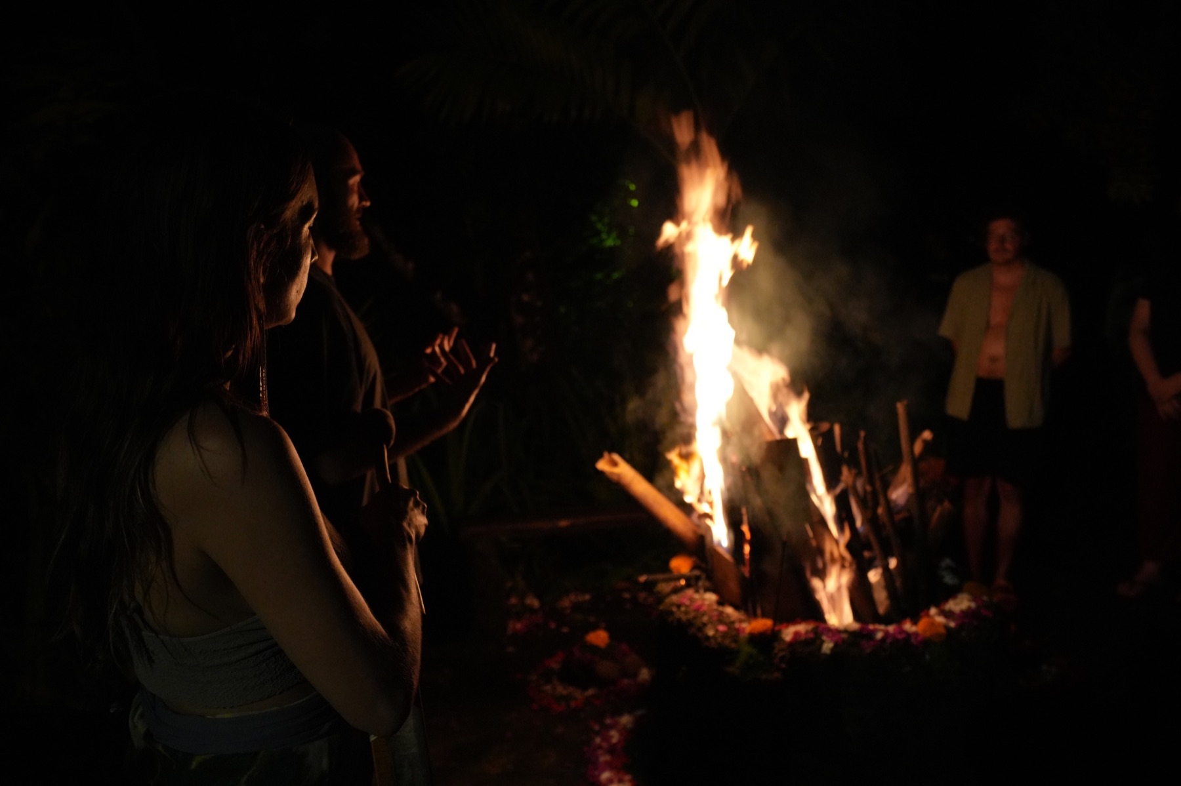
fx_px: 984
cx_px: 590
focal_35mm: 30
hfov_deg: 61.9
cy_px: 393
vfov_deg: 43.6
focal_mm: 30
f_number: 4
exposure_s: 1/60
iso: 5000
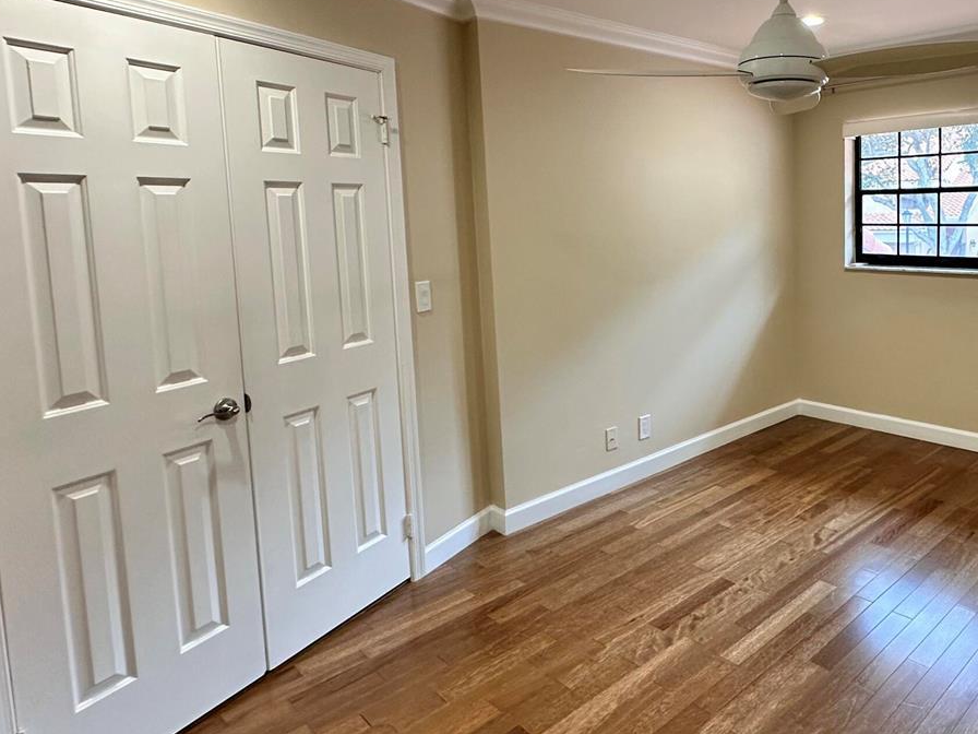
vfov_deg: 54.2
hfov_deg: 65.2
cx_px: 734
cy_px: 272
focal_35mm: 25
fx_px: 706
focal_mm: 2.22
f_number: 2.2
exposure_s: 1/120
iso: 200
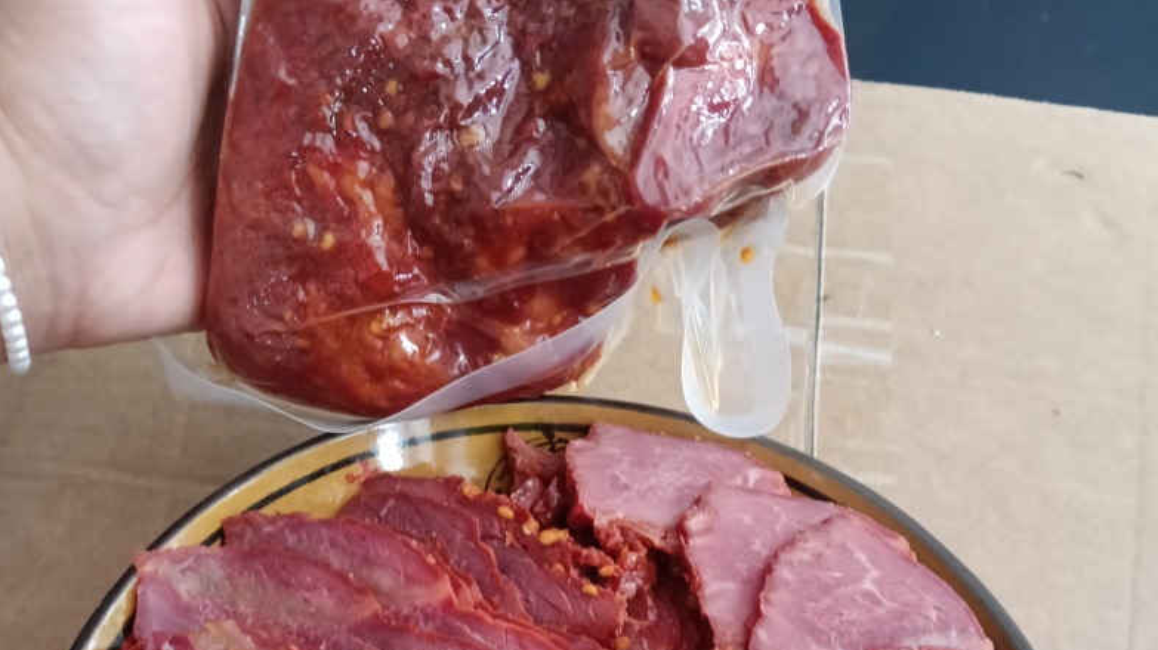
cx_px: 578
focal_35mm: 40
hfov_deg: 50.5
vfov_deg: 28.2
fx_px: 1228
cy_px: 618
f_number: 1.8
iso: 1250
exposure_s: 1/25
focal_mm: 3.98
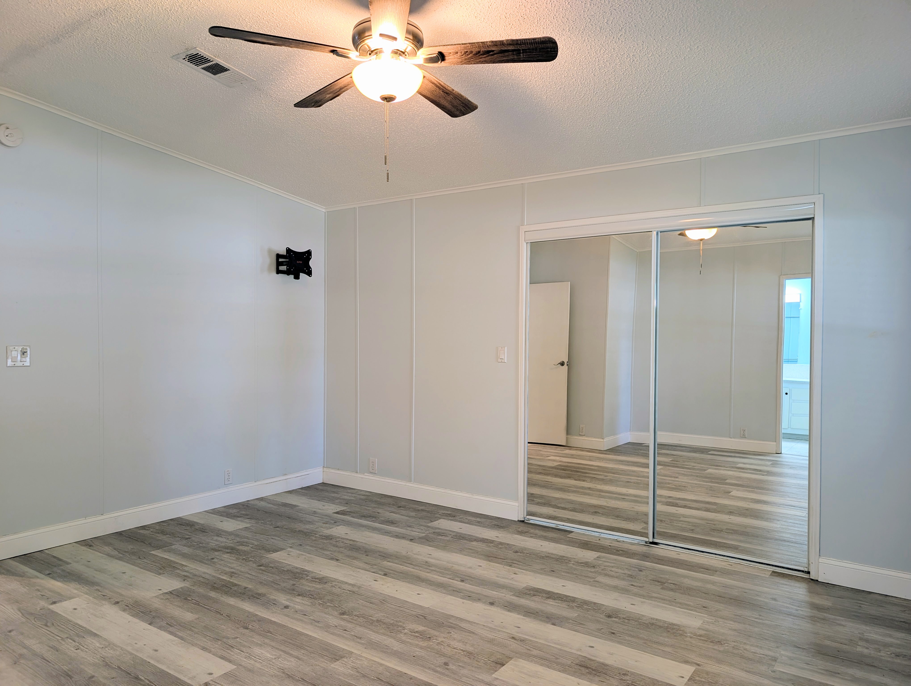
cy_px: 343
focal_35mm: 24
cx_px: 456
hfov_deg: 71.5
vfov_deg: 56.9
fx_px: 633
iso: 40
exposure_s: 1/24
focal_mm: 6.9
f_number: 1.68
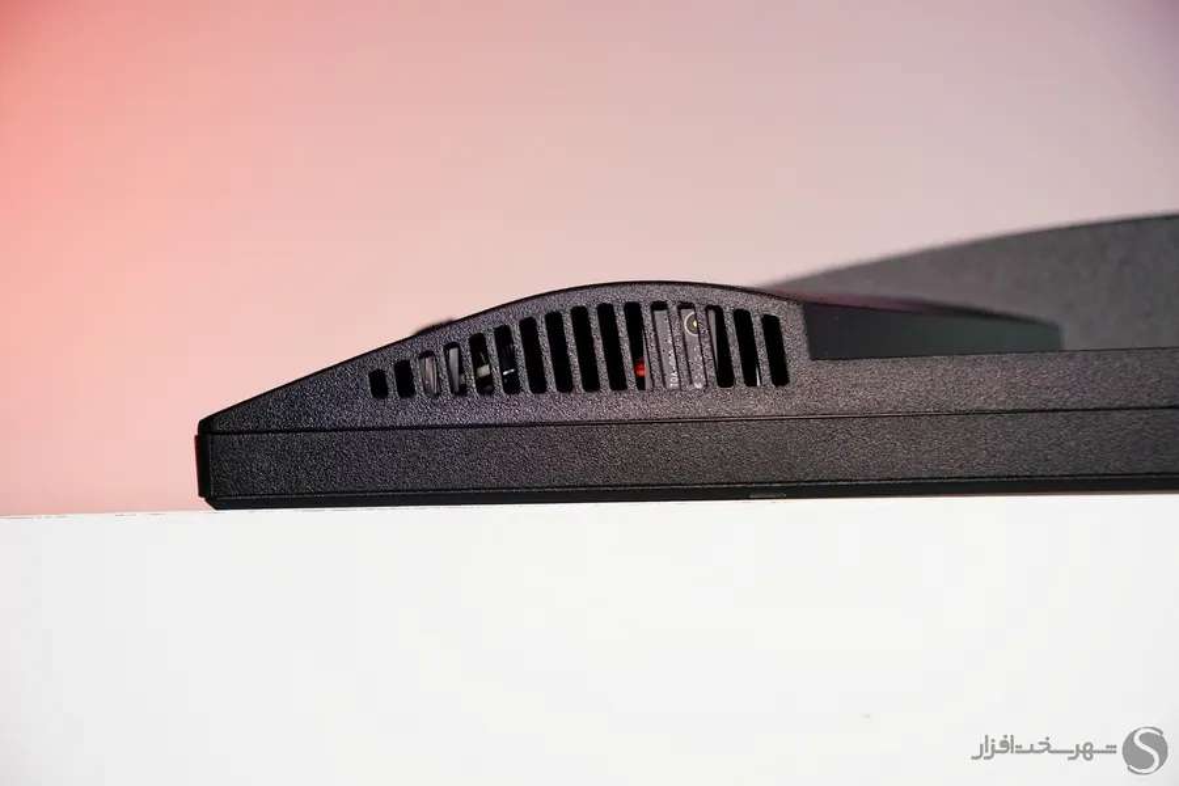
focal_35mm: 75
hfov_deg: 27.0
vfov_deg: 18.2
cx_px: 590
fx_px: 2456
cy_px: 393
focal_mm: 50
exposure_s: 1/250
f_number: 4.5
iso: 2000
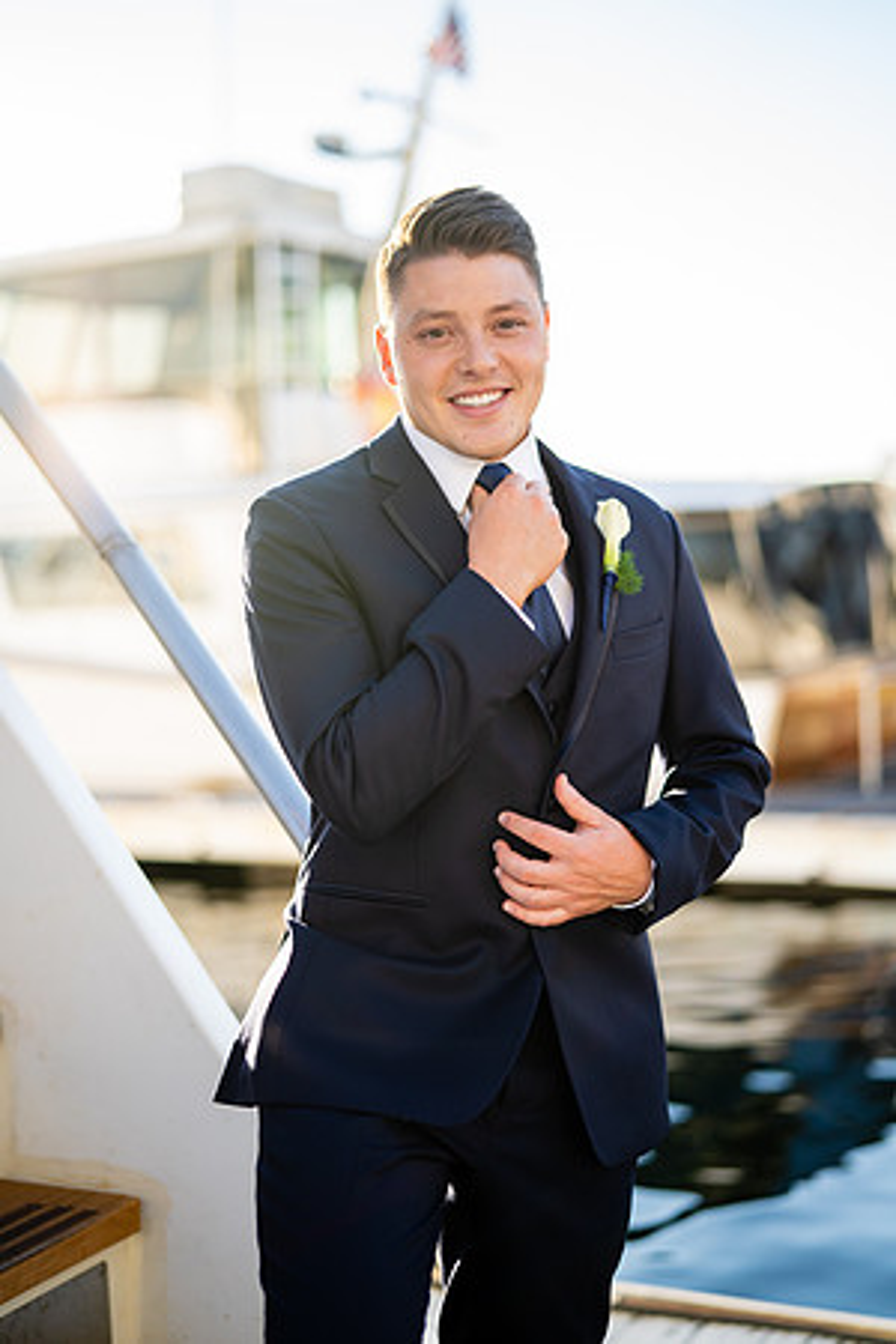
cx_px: 448
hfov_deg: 27.0
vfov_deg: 39.6
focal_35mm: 50
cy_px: 672
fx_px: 1867
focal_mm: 50
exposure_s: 1/1600
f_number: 1.4
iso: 160
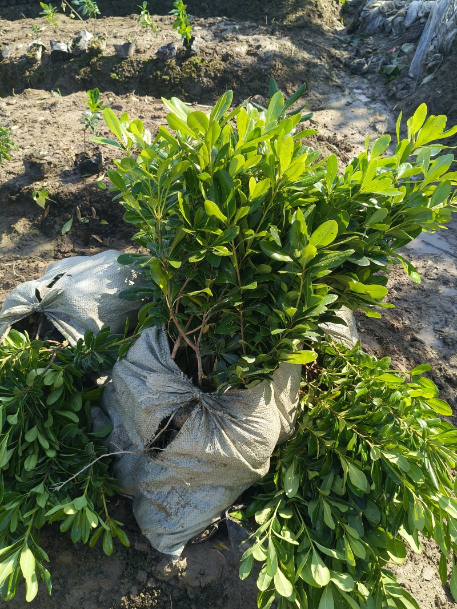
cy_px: 304
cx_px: 228
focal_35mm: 32
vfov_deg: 56.8
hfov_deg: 44.2
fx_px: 563
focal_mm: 4.84
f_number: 1.8
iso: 80
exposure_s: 1/1101
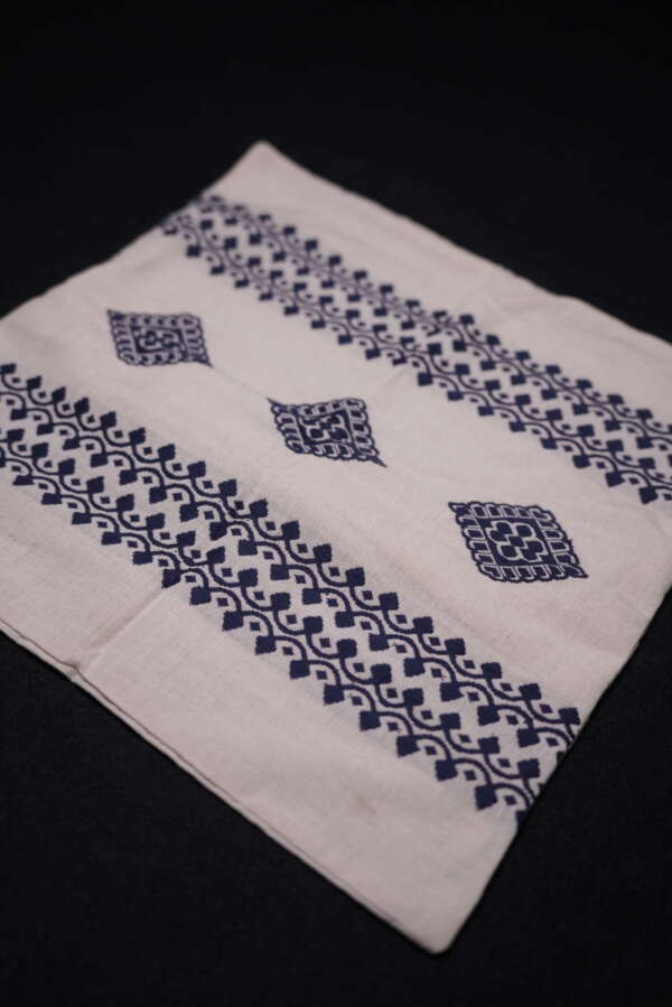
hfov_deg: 32.0
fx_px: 1172
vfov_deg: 46.5
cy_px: 504
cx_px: 336
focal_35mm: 42
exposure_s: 1/125
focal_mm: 41.9
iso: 250
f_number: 2.8
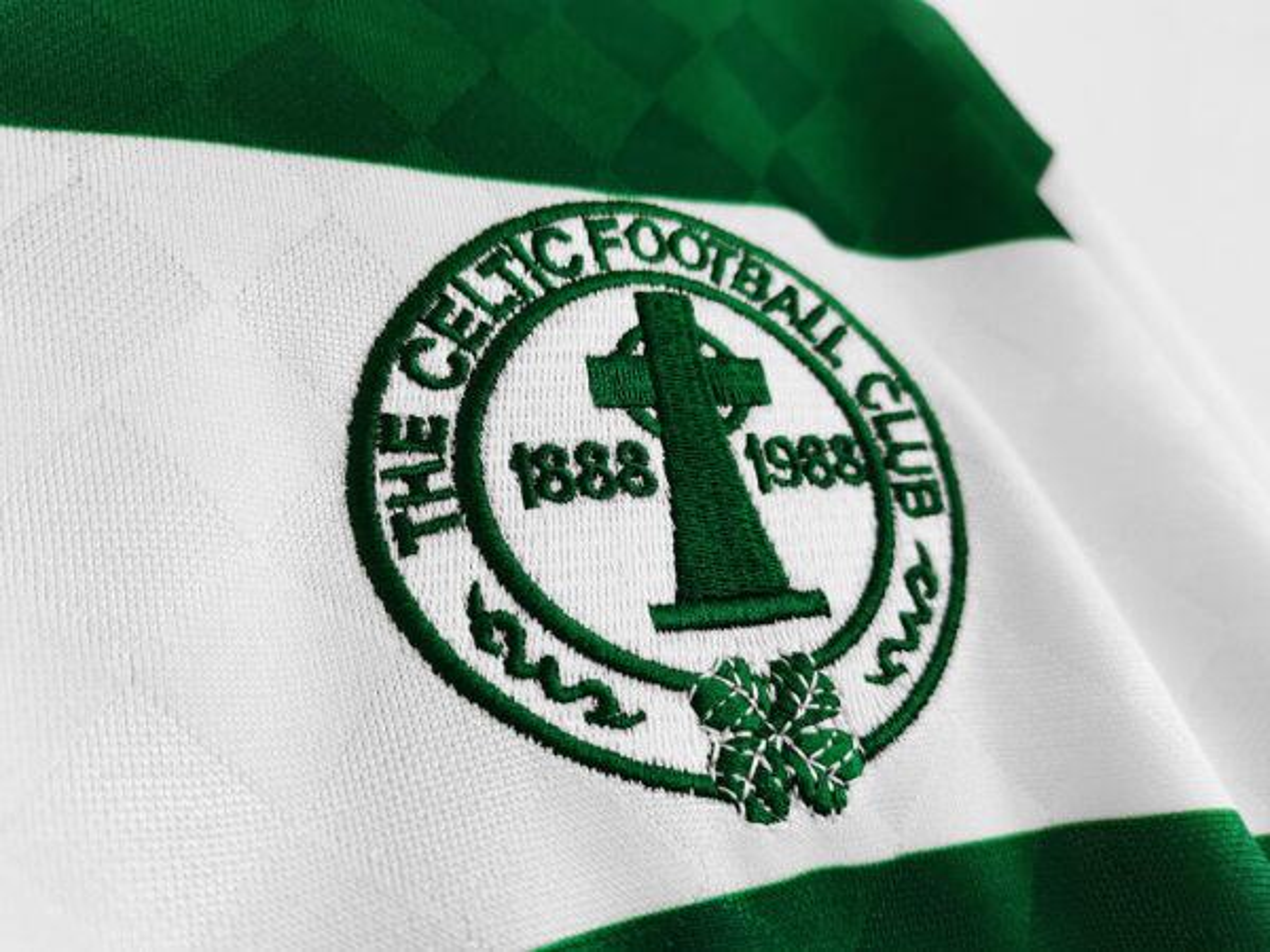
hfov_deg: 67.3
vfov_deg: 53.1
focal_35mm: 26
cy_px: 476
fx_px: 954
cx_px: 635
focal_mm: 5.58
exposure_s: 1/33.3
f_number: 1.8
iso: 400
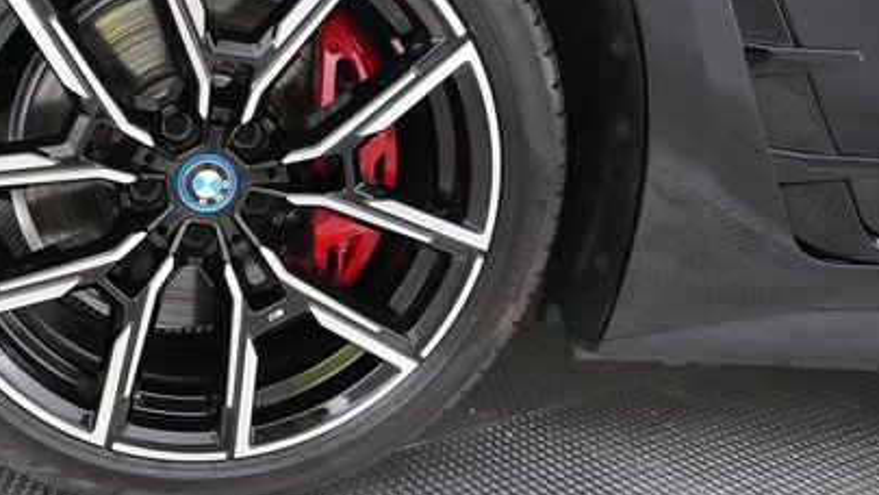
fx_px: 1002
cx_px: 200
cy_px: 176
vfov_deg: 27.6
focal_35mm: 43
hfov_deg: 45.4
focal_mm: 26
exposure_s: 1/320
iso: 8000
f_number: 2.8
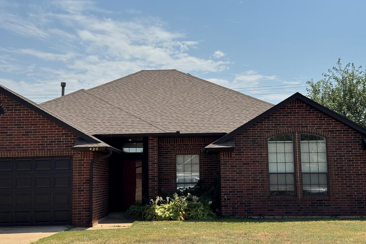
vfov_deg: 26.5
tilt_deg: +8.3
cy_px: 113
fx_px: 518
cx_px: 182
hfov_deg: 38.9
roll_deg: +1.0
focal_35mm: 51
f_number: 1.78
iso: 64
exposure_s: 1/7937
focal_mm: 6.76
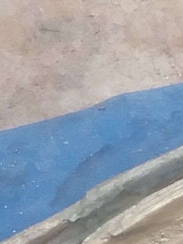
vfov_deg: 12.0
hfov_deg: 8.6
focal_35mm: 164
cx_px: 368
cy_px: 215
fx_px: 1157
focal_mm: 3.3
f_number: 2.2
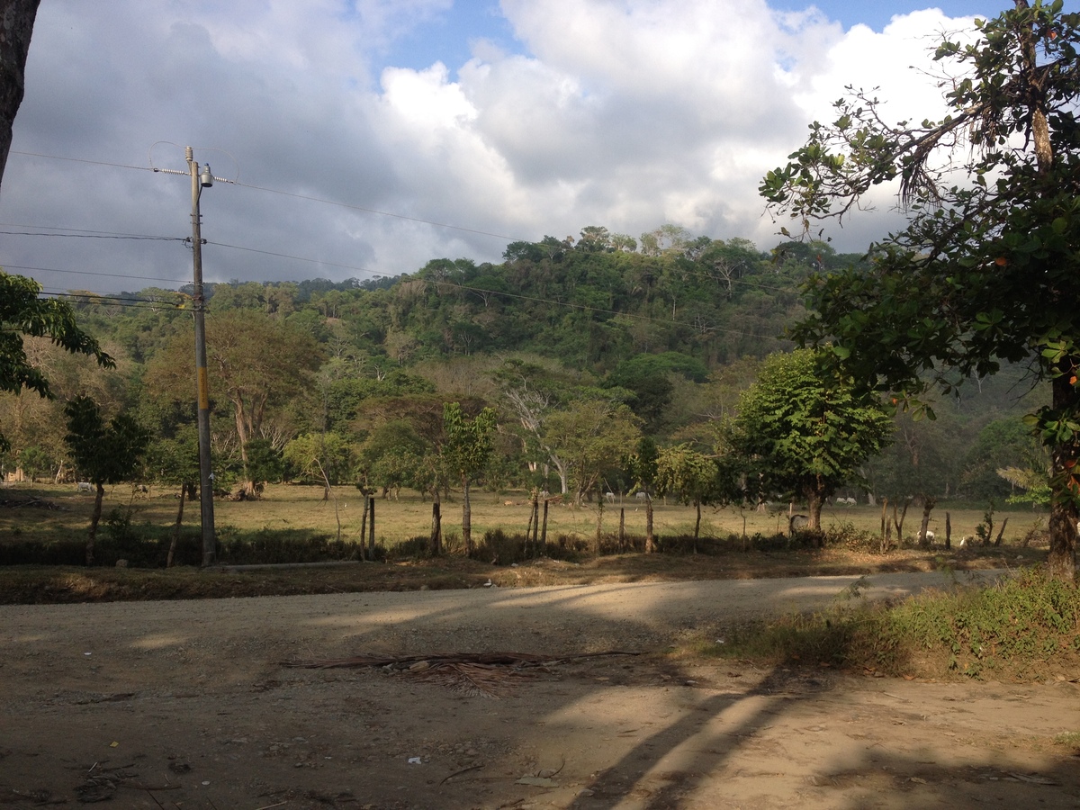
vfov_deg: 40.7
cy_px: 405
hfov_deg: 52.6
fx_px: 1092
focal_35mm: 35
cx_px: 540
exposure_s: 1/1126
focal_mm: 4.28
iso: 50
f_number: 2.4
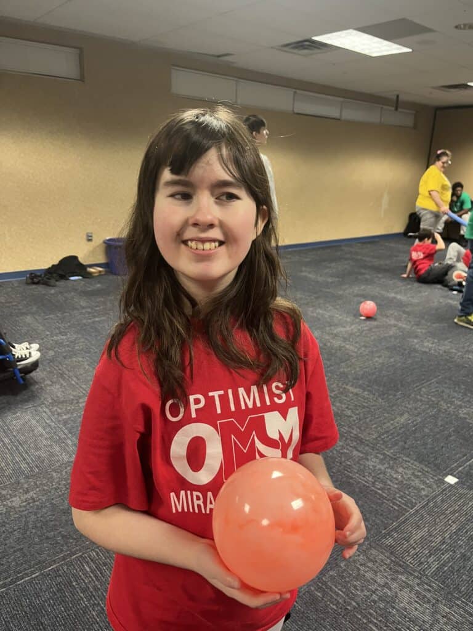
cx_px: 236
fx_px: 474
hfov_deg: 53.1
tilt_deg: -17.1
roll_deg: -0.8
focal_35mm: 26
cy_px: 316
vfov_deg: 67.3
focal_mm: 5.1
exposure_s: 1/60
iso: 250
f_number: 1.6
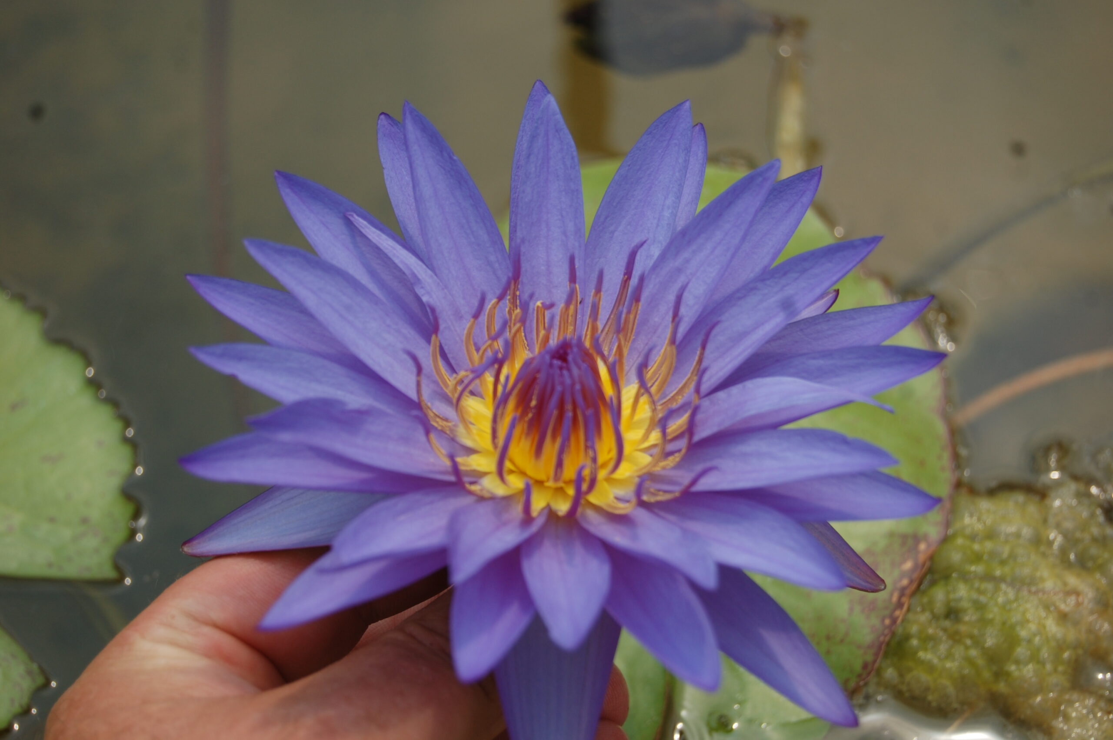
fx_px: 2548
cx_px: 556
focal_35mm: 82
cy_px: 370
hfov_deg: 24.6
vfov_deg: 16.5
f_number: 5.6
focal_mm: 55
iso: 200
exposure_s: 1/800
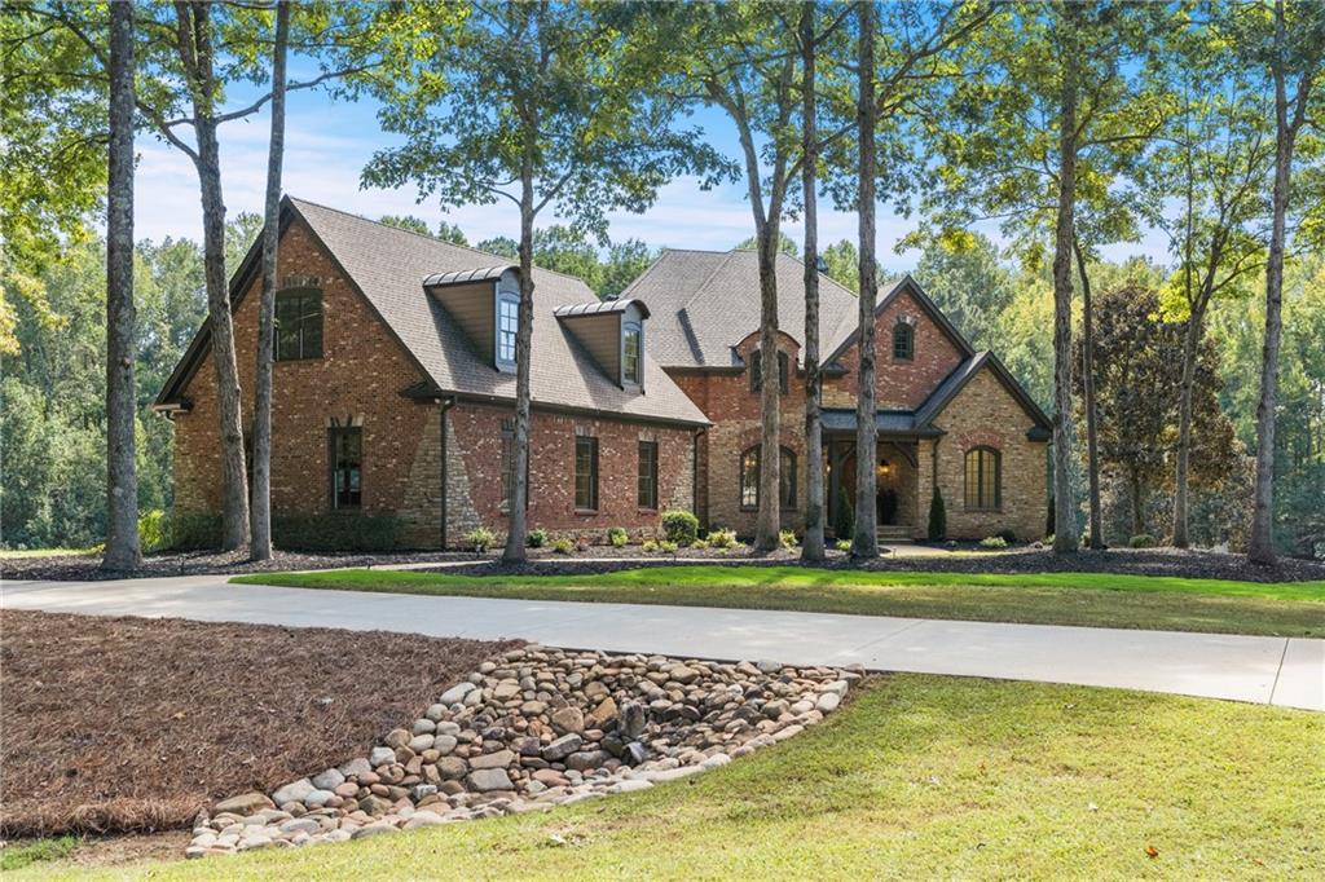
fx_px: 1196
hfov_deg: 58.0
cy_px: 441
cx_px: 662
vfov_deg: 40.5
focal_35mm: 32
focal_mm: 32.5
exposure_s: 1/1250
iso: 1250
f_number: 7.1
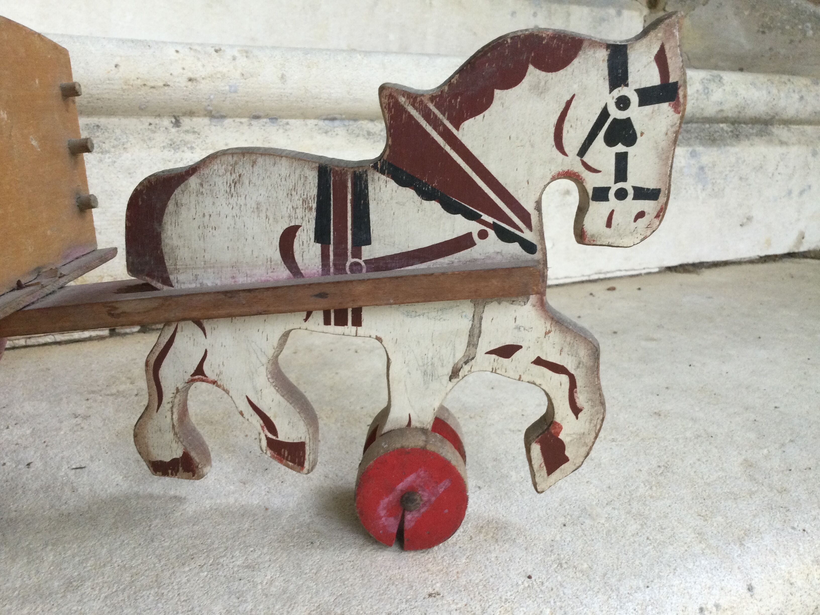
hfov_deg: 58.4
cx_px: 410
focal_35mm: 31
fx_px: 734
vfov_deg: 45.4
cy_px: 308
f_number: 2.4
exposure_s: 1/33
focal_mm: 3.3
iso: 80
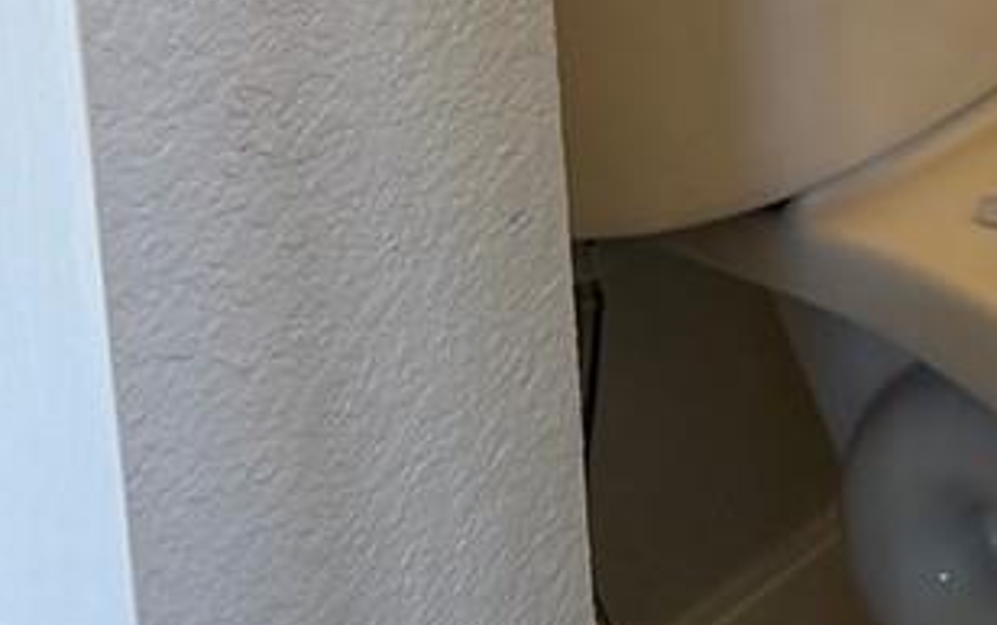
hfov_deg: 13.5
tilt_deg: -11.0
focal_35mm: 132
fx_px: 3589
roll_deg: -0.3
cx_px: 2007
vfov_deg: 8.9
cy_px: -907
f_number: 1.78
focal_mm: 6.76
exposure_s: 1/60
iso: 125
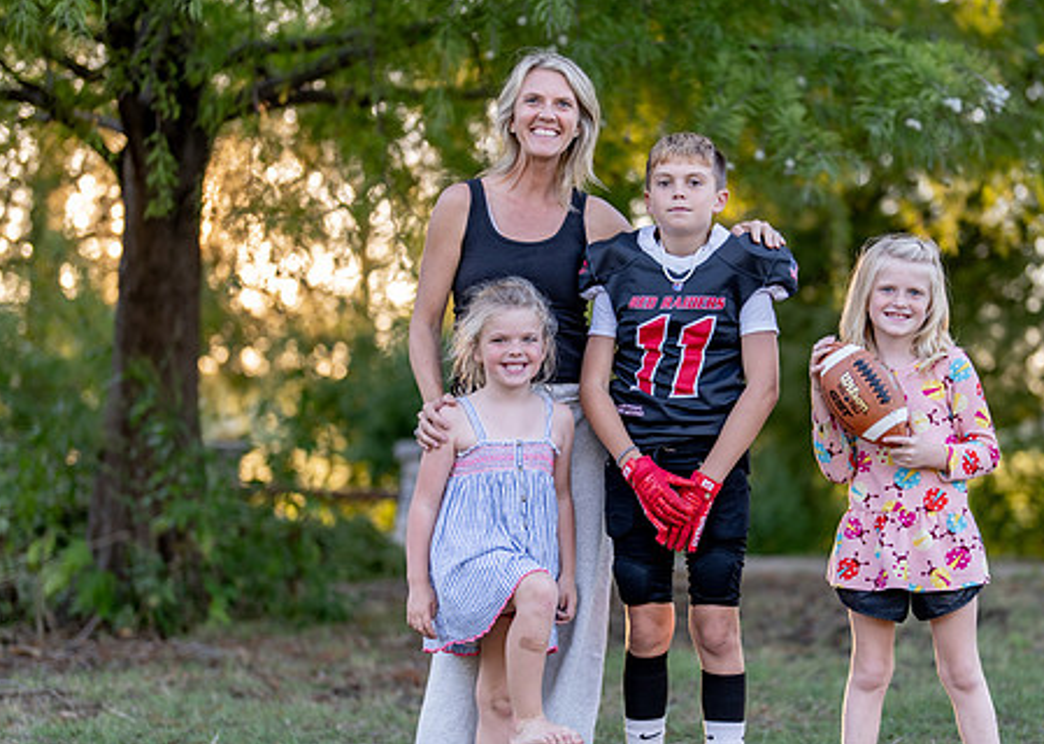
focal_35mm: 81
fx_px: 2400
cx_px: 721
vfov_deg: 17.6
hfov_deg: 24.4
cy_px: 437
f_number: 1.2
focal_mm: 50
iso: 100
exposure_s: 1/400
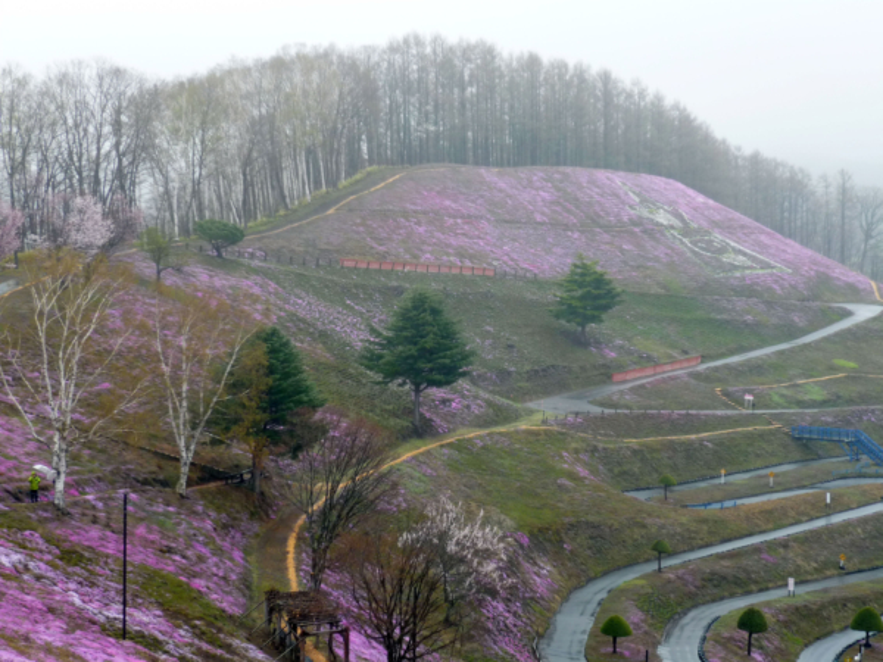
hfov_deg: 31.2
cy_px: 331
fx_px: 1582
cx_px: 442
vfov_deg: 23.7
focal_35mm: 62
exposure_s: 1/60
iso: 100
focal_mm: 10.2
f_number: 3.7
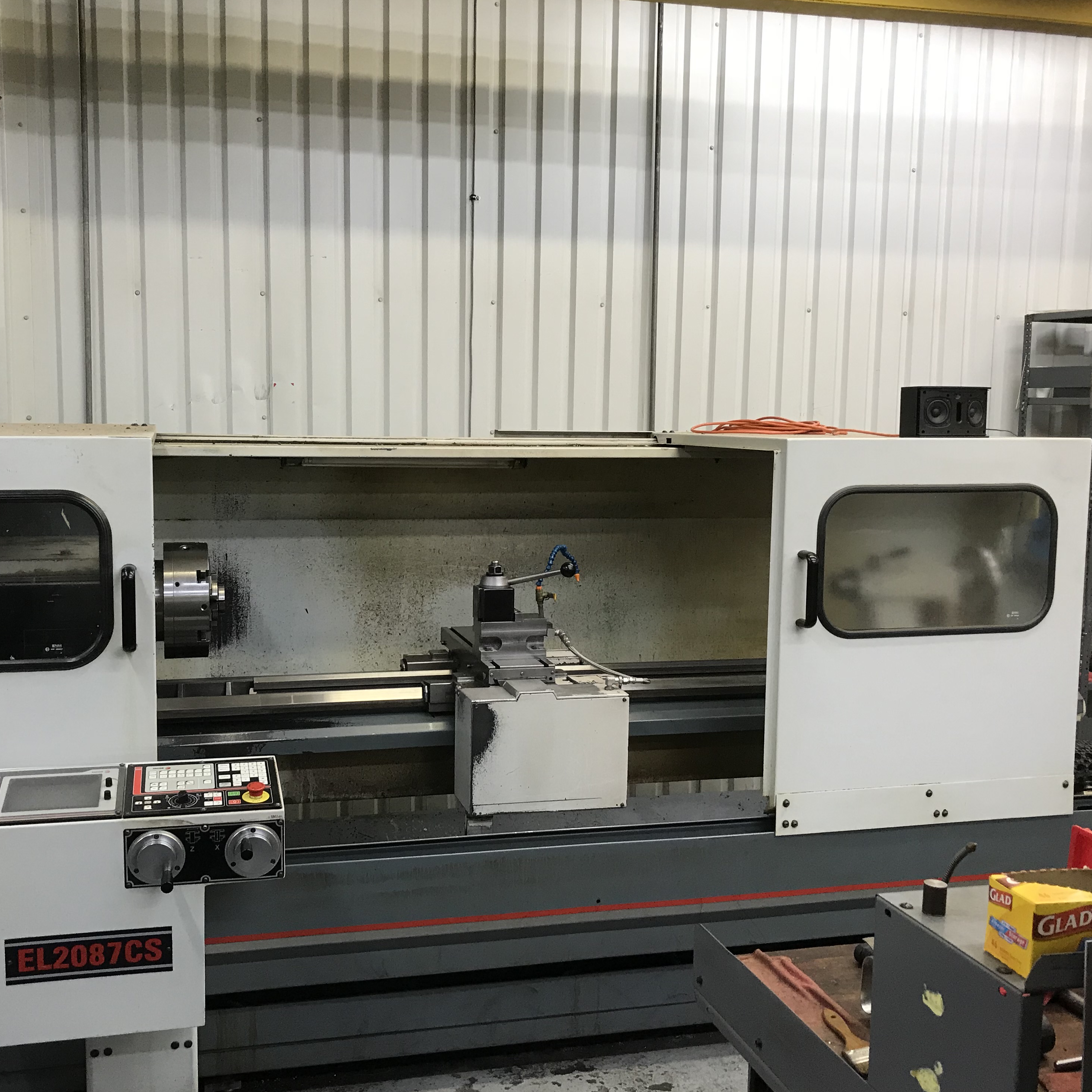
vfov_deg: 48.4
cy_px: 555
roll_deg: -0.6
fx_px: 1213
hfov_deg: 48.2
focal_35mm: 34
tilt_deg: -6.6
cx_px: 447
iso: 32
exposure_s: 1/24
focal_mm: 3.99
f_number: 1.8
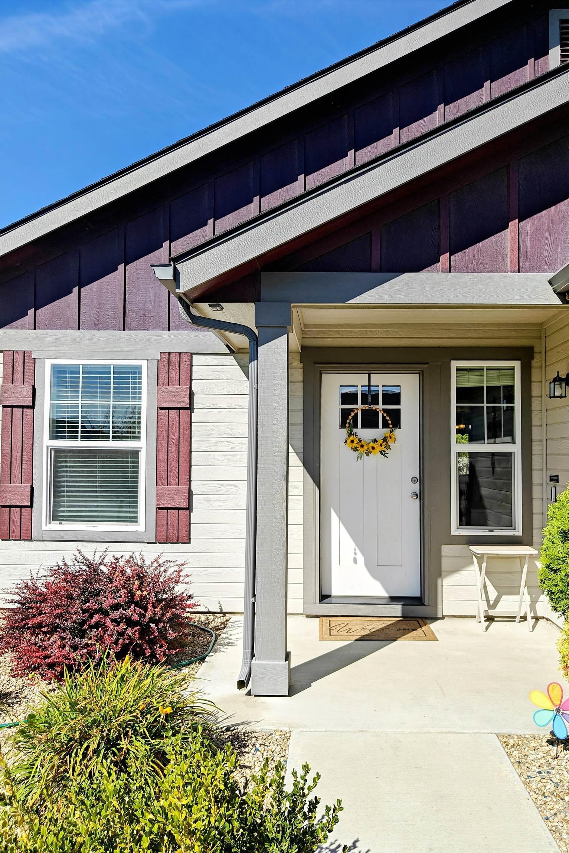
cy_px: 426
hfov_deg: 51.2
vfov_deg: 71.5
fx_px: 593
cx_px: 310
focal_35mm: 25
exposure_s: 1/3627
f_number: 1.8
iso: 50
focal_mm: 5.59
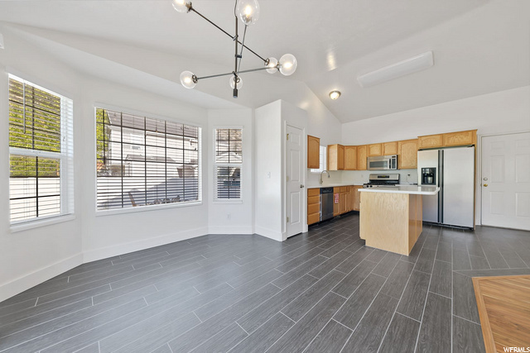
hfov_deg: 112.6
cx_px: 265
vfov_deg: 90.0
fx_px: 177
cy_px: 176
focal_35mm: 12
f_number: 8
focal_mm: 12
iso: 64
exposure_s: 2
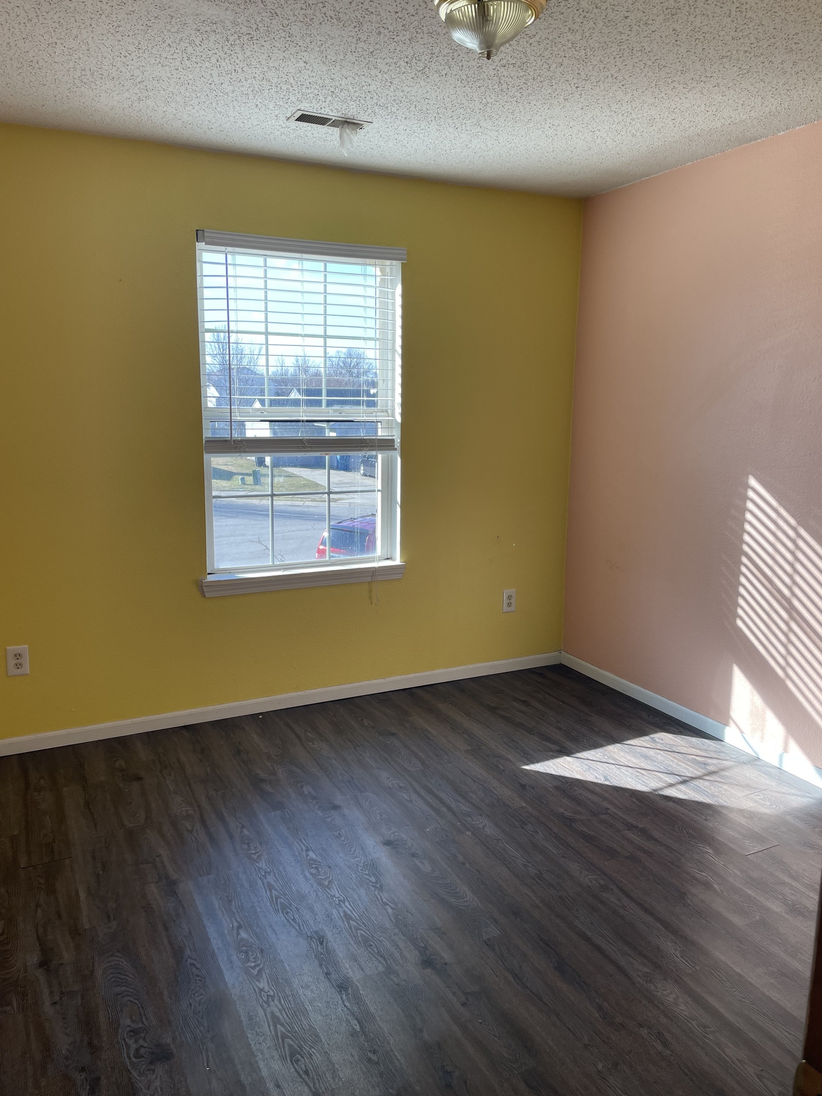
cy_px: 548
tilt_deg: -9.1
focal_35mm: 26
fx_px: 823
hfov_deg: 53.1
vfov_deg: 67.3
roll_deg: -0.4
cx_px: 411
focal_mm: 4.2
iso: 32
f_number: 1.6
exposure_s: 1/248
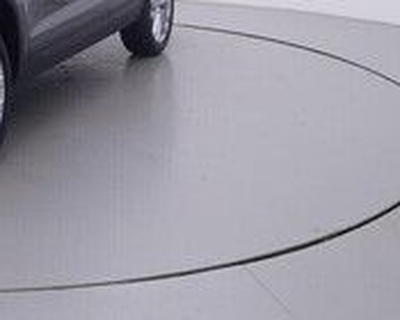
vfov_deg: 21.9
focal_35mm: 66
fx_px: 787
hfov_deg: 26.4
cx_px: -33
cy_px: -22
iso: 200
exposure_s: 1/80
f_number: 5
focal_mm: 15
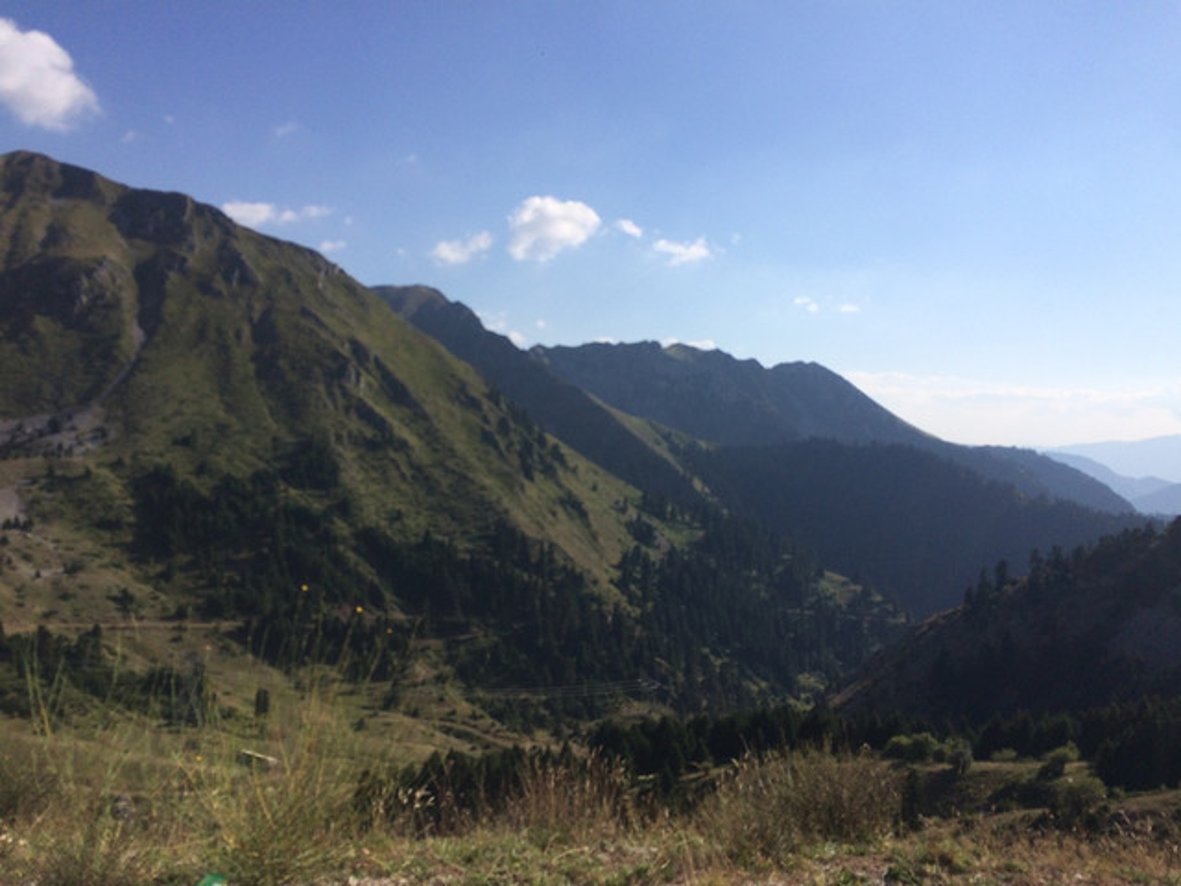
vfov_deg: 48.2
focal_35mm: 29
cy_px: 443
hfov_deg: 61.7
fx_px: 989
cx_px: 590
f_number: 2.2
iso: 32
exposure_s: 1/3731
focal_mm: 4.15
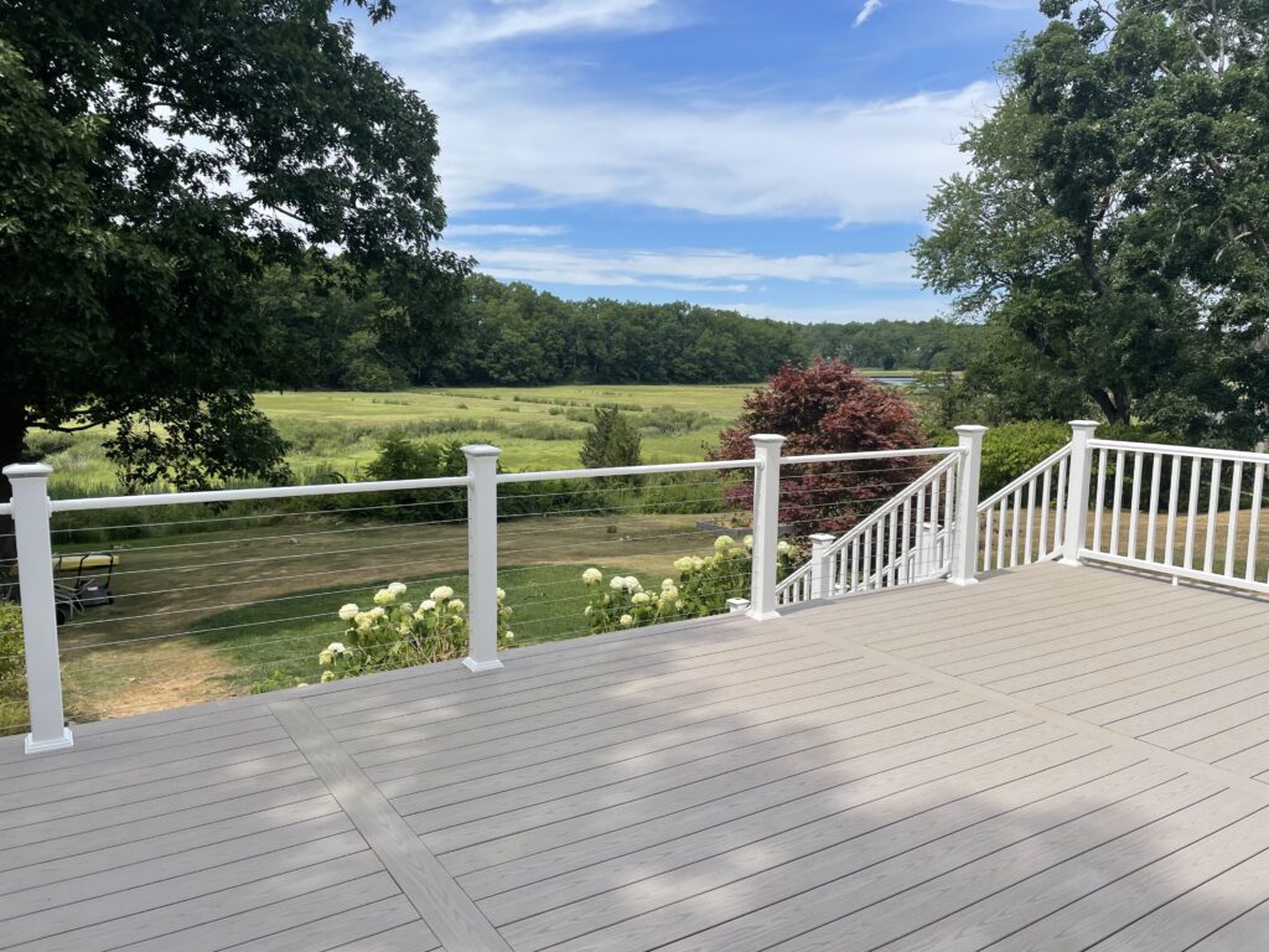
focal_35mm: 26
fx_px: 953
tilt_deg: -6.9
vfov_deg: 53.1
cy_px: 476
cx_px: 634
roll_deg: -0.9
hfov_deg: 67.3
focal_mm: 4.2
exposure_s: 1/3610
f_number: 1.6
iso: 32
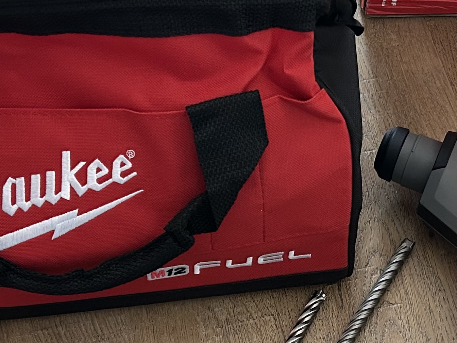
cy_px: 245
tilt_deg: -59.4
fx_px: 1030
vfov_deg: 18.8
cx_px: 337
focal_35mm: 78
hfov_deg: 24.8
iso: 400
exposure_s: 1/60
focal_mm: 5.7
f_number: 1.5
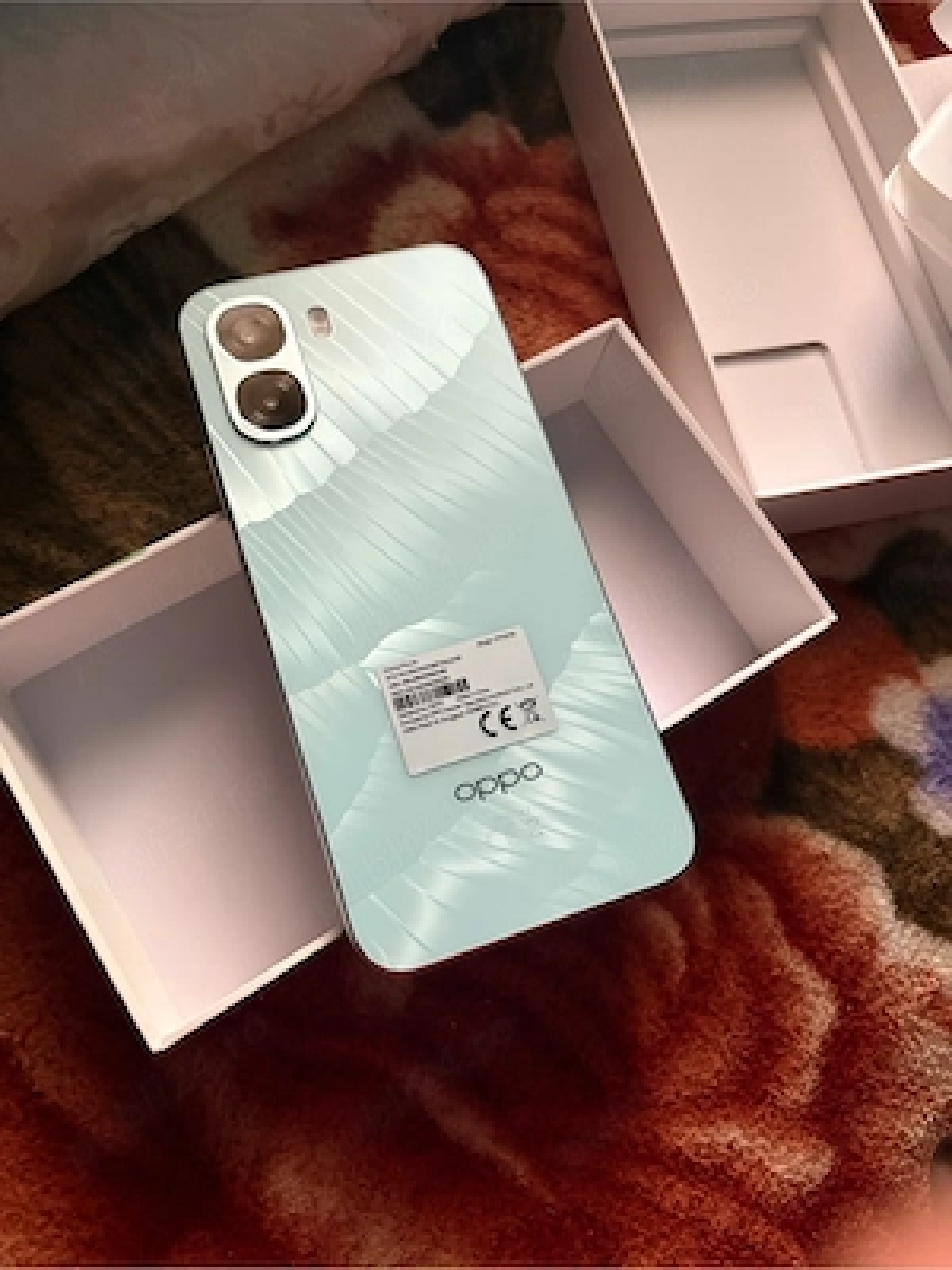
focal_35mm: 26
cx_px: 476
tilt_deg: -68.7
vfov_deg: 67.3
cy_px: 635
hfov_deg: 53.1
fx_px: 953
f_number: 1.6
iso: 500
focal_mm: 5.96
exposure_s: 1/40
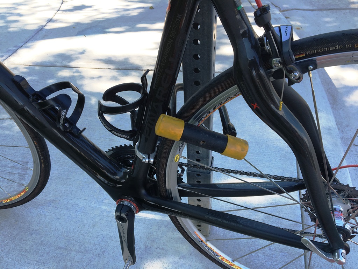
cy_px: 134
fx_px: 300
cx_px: 179
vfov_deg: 48.2
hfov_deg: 61.7
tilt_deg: -45.1
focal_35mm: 29
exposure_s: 1/272
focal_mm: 4.15
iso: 25
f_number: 2.2
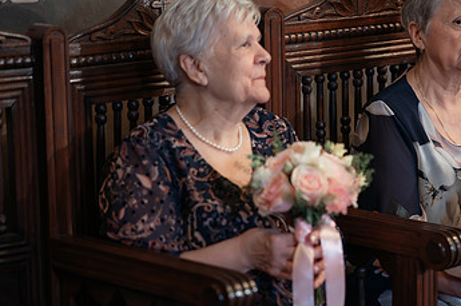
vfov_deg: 9.6
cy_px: 154
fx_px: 1829
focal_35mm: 143
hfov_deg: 14.3
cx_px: 341
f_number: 1.8
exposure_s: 1/200
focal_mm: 85
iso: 1600
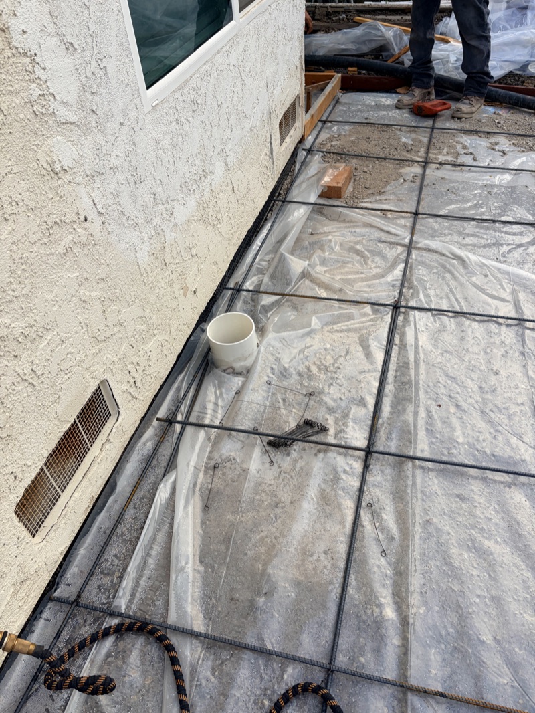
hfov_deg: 53.1
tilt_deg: -47.8
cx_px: 268
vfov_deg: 67.3
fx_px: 536
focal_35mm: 26
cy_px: 356
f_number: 1.6
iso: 50
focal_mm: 5.96
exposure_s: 1/515
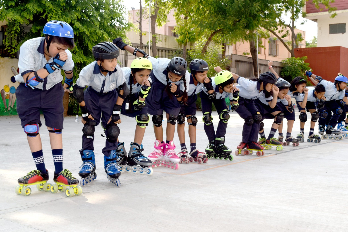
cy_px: 116
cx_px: 174
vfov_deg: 28.1
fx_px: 464
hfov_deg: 41.1
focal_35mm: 48
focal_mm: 32
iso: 100
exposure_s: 1/200
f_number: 9
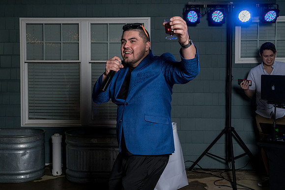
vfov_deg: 27.2
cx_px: 146
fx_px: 392
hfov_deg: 39.9
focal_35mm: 50
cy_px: 82
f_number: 5.6
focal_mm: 35
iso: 2000
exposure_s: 1/160
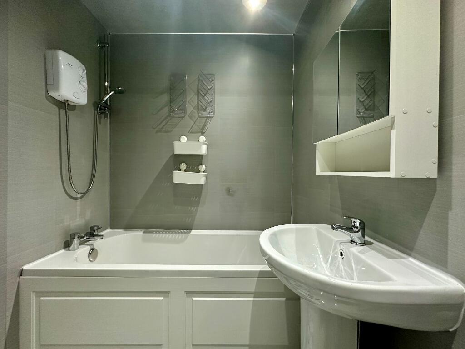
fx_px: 188
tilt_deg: +0.4
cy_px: 174
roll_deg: -0.3
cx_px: 232
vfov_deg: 85.7
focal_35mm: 14
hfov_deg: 102.1
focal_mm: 2.22
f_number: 2.2
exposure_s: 1/50
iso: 320
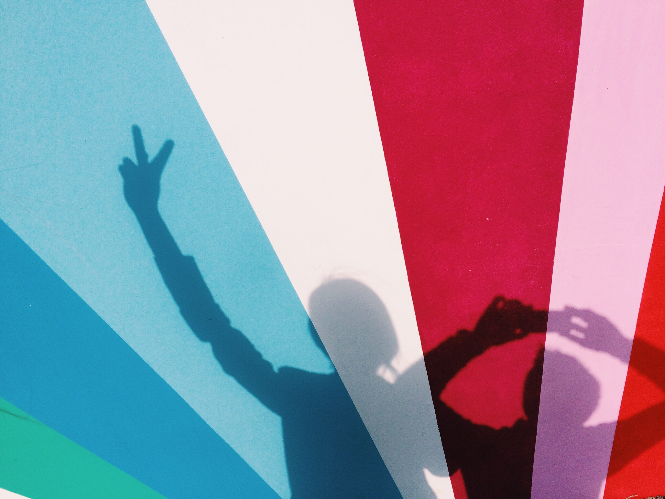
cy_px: 250
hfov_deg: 61.7
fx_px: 557
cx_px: 332
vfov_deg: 48.2
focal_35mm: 29
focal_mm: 4.15
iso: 40
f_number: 2.2
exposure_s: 1/5128
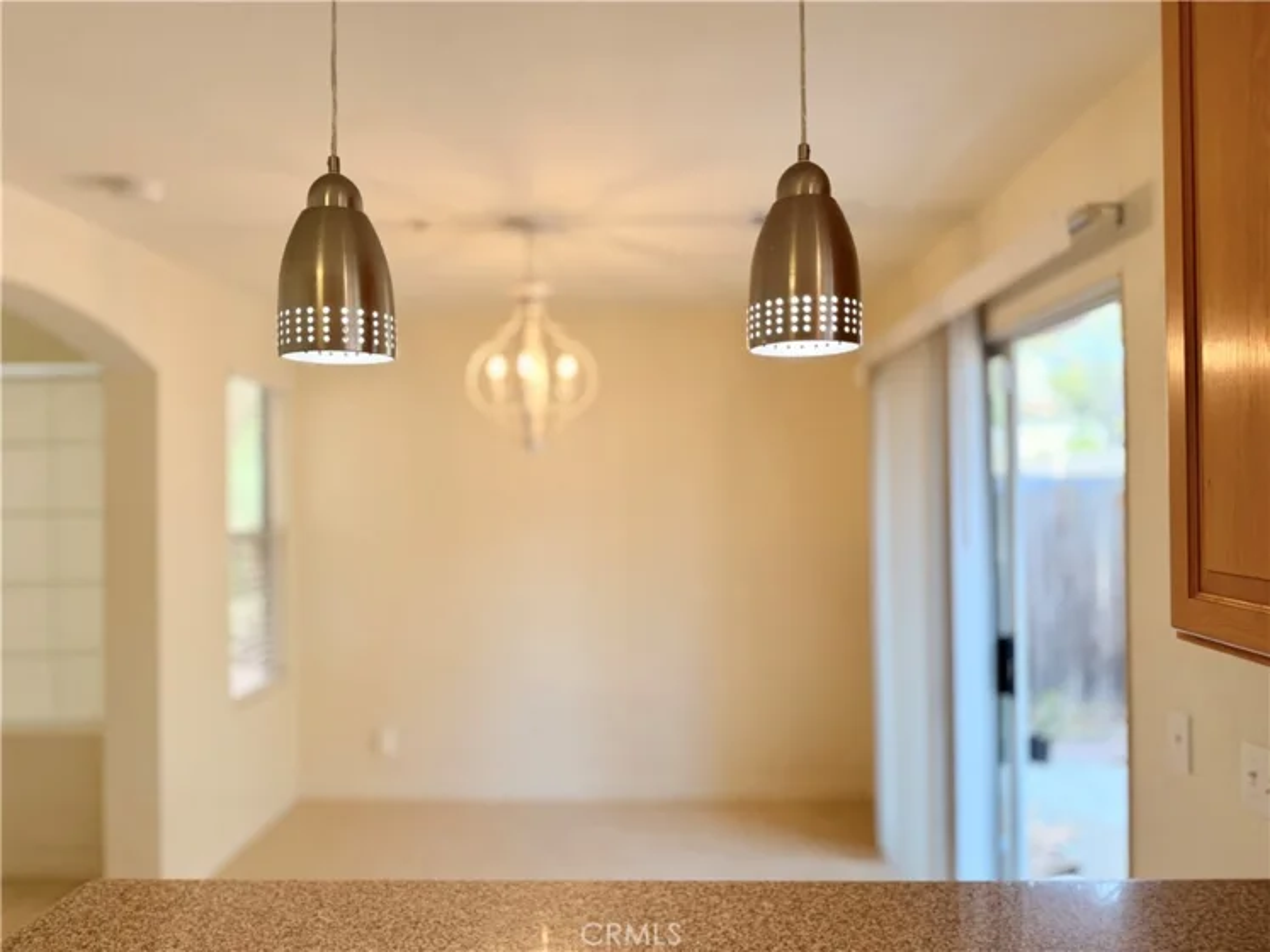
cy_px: 476
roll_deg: +0.2
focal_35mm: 24
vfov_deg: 56.8
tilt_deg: +0.4
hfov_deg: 71.6
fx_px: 880
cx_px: 635
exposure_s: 1/285
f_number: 1.78
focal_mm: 6.76
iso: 100
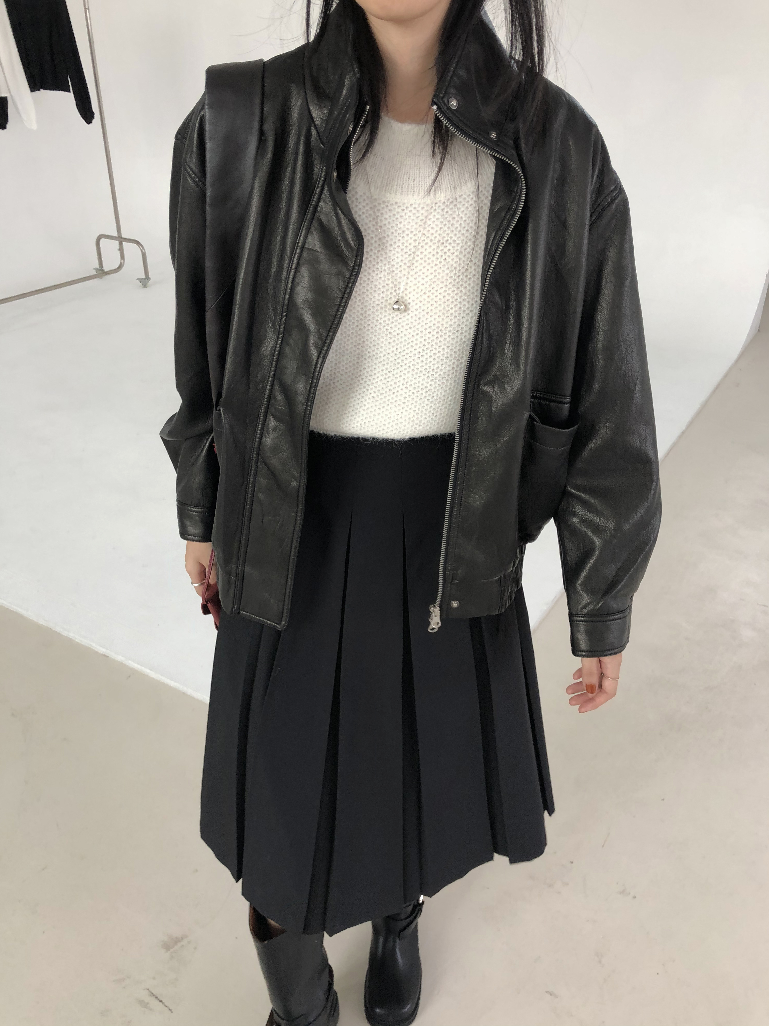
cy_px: 513
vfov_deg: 63.4
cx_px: 384
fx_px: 829
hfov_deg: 49.7
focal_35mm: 28
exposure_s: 1/30
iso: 20
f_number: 1.8
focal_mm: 3.99
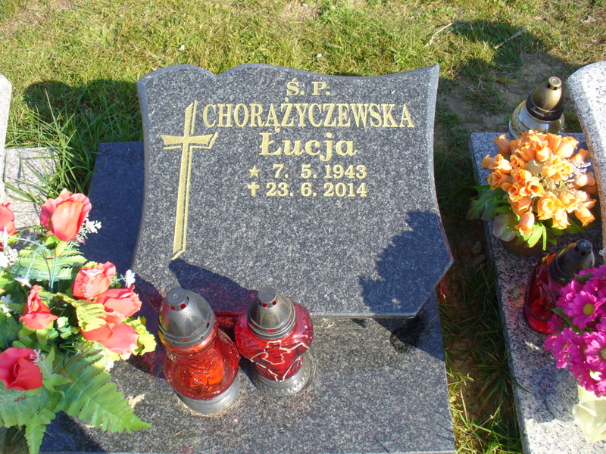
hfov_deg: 50.1
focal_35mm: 37
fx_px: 648
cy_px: 227
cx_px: 303
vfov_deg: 38.7
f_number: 2.8
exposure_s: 1/400
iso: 80
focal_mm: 6.1
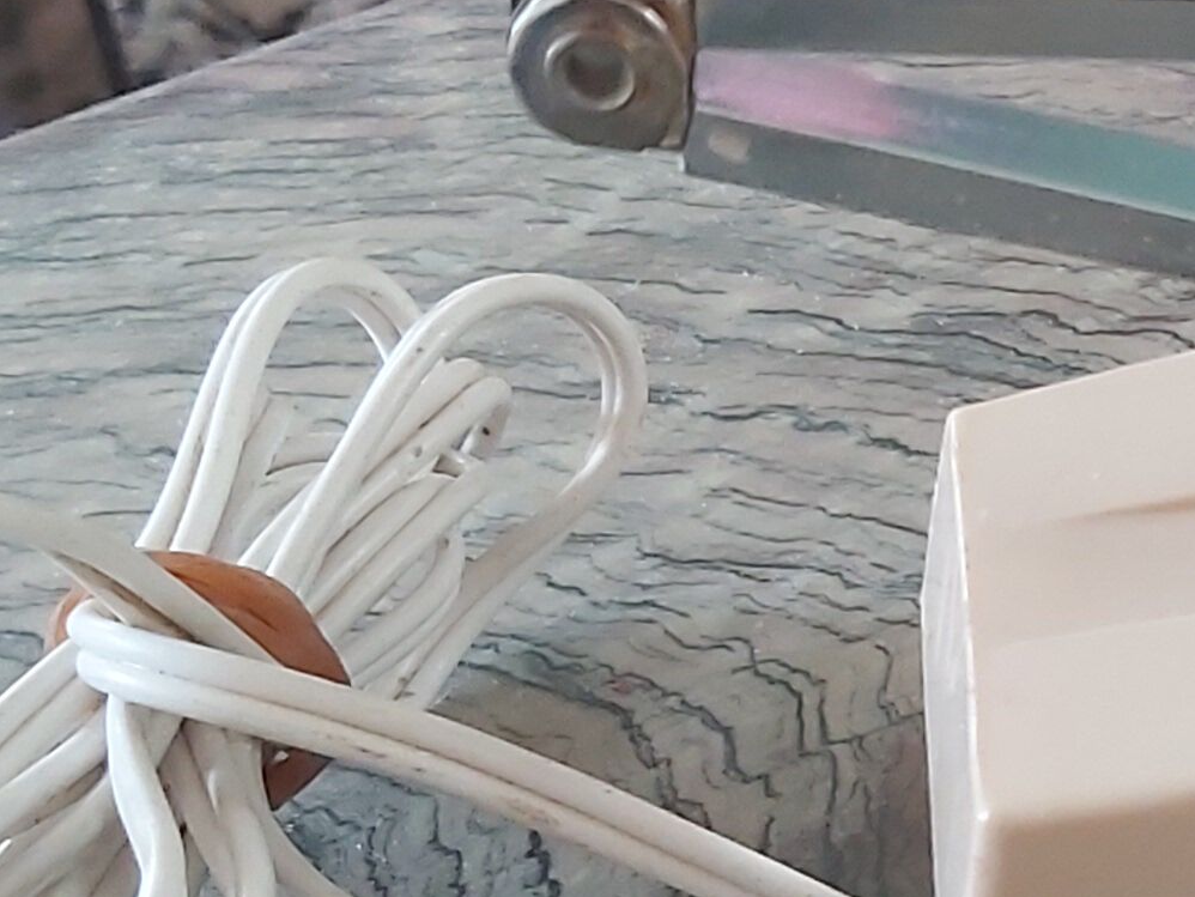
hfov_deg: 17.6
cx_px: 1551
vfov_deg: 13.9
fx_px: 3626
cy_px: 846
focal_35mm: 105
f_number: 1.7
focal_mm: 3.92
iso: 200
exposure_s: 1/33
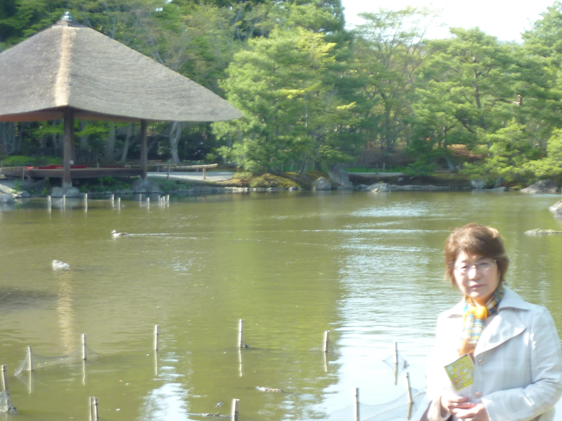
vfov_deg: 19.4
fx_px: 1234
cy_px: 210
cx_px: 281
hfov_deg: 25.7
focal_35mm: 76
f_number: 4
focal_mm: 6.9
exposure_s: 1/100
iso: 80
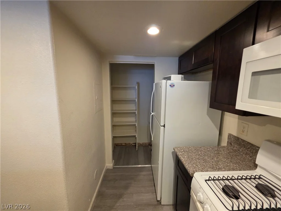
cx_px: 140
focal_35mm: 13
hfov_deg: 106.2
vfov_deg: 89.9
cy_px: 106
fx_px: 106
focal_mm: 2.2
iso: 400
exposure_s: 1/60
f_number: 1.9
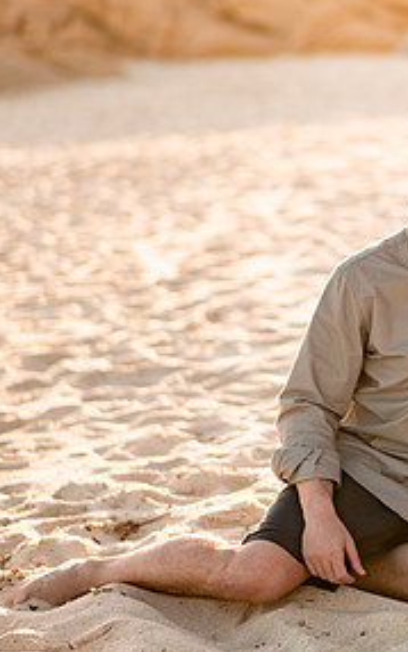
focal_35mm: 120
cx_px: 460
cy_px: 254
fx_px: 2133
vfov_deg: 17.4
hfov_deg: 10.8
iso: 100
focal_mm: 58
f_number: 1.8
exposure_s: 1/3200
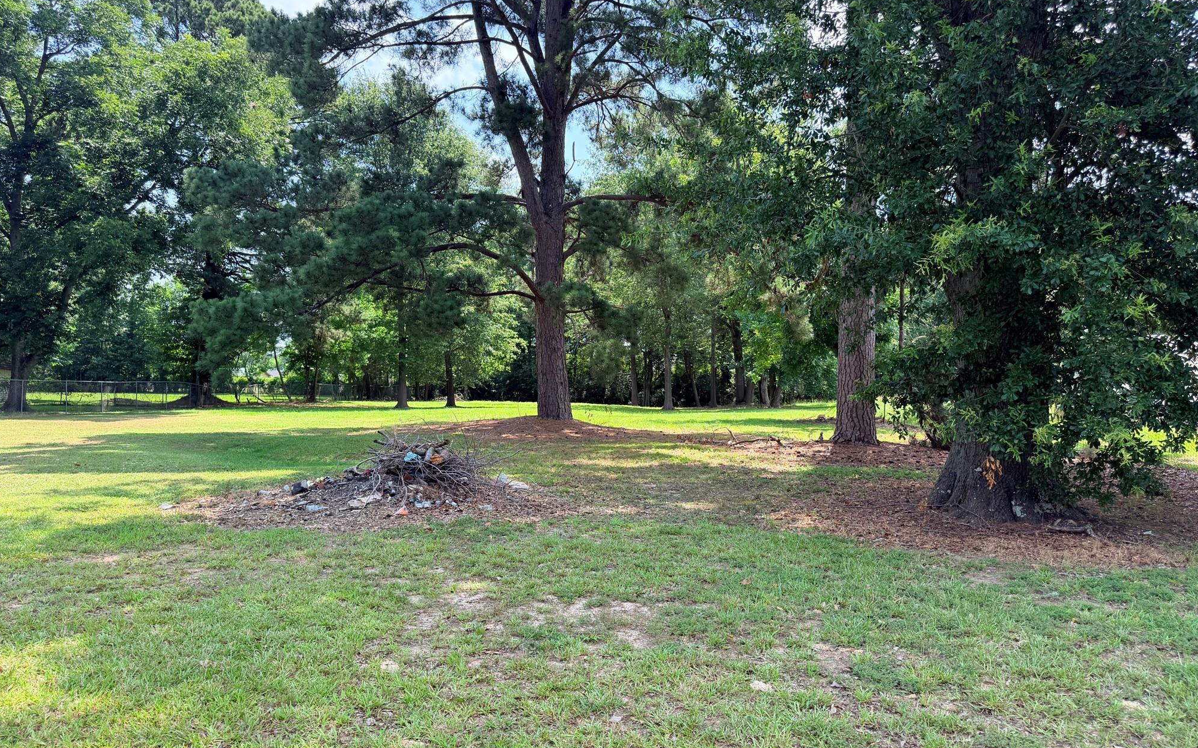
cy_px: 384
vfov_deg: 47.6
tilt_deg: +0.3
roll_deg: +0.7
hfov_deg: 70.4
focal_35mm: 26
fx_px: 849
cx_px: 604
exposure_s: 1/1139
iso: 100
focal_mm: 6.76
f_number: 1.78
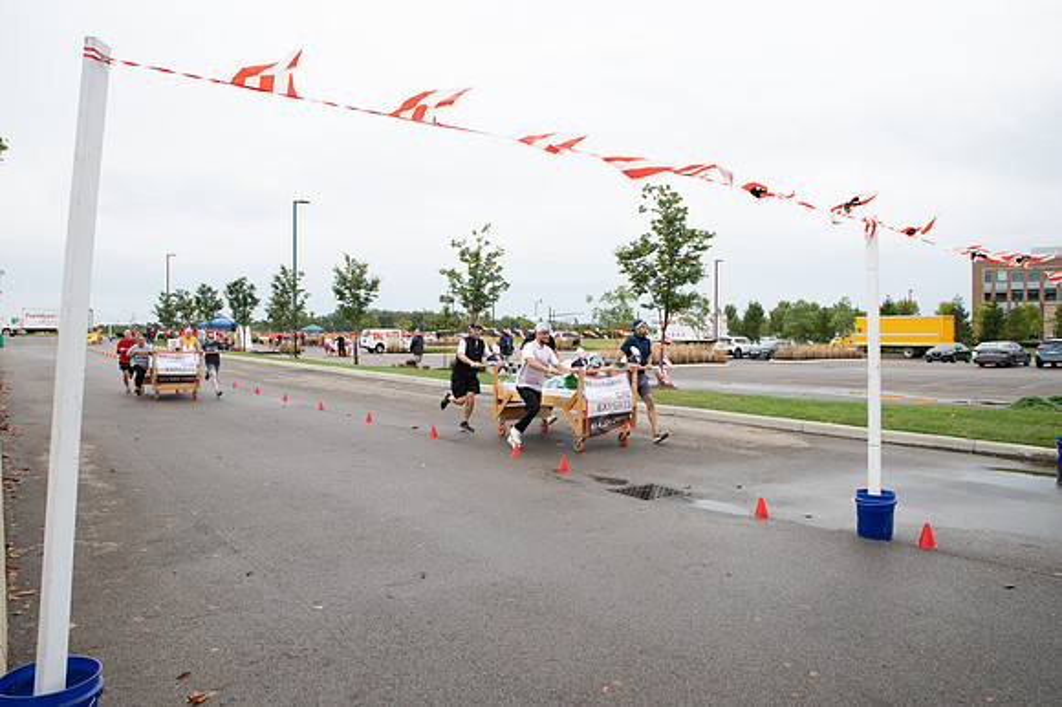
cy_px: 354
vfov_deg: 53.1
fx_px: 708
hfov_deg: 73.8
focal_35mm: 24
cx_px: 531
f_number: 7.1
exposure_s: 1/320
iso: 640
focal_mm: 24
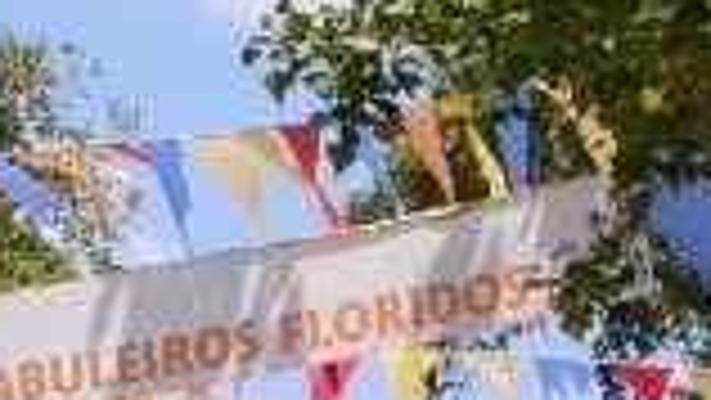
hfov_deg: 6.4
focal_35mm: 336
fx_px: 6337
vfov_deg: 3.6
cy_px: 382
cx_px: 14
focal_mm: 29.2
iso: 160
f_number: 5.6
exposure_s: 1/600
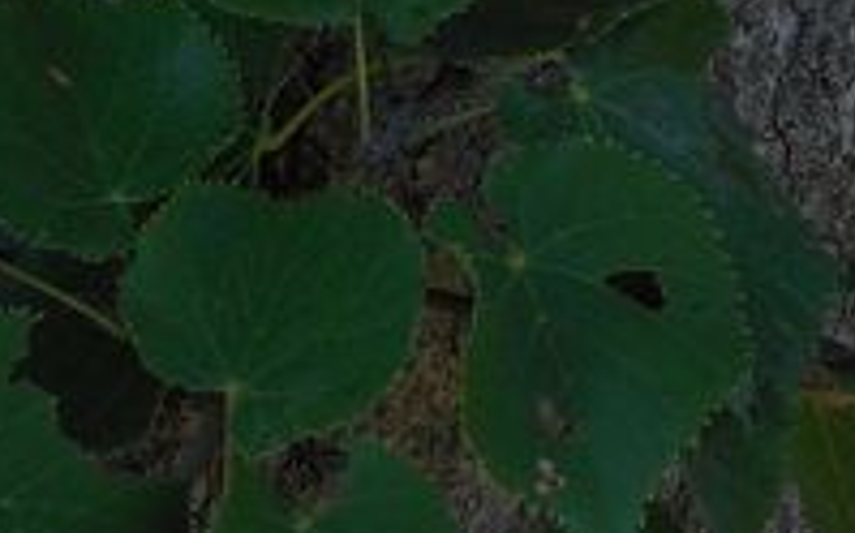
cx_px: 531
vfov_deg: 3.1
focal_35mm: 418
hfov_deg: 5.0
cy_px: -769
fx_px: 9732
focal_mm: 15.5
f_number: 4.6
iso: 80
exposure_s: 1/125
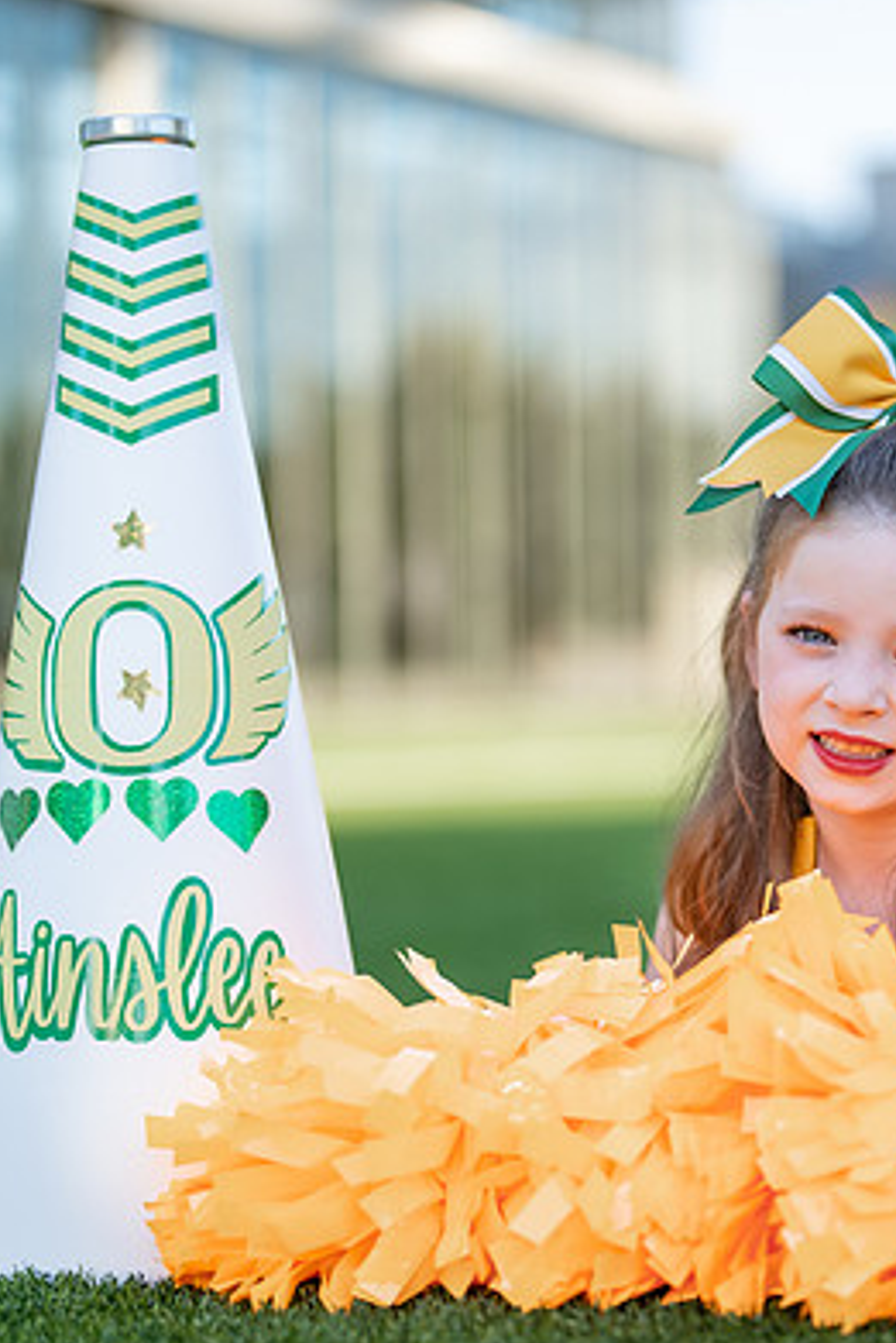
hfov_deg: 15.1
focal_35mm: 90
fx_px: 3357
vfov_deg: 22.6
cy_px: 712
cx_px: 772
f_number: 1.2
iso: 100
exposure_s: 1/1250
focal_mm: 50
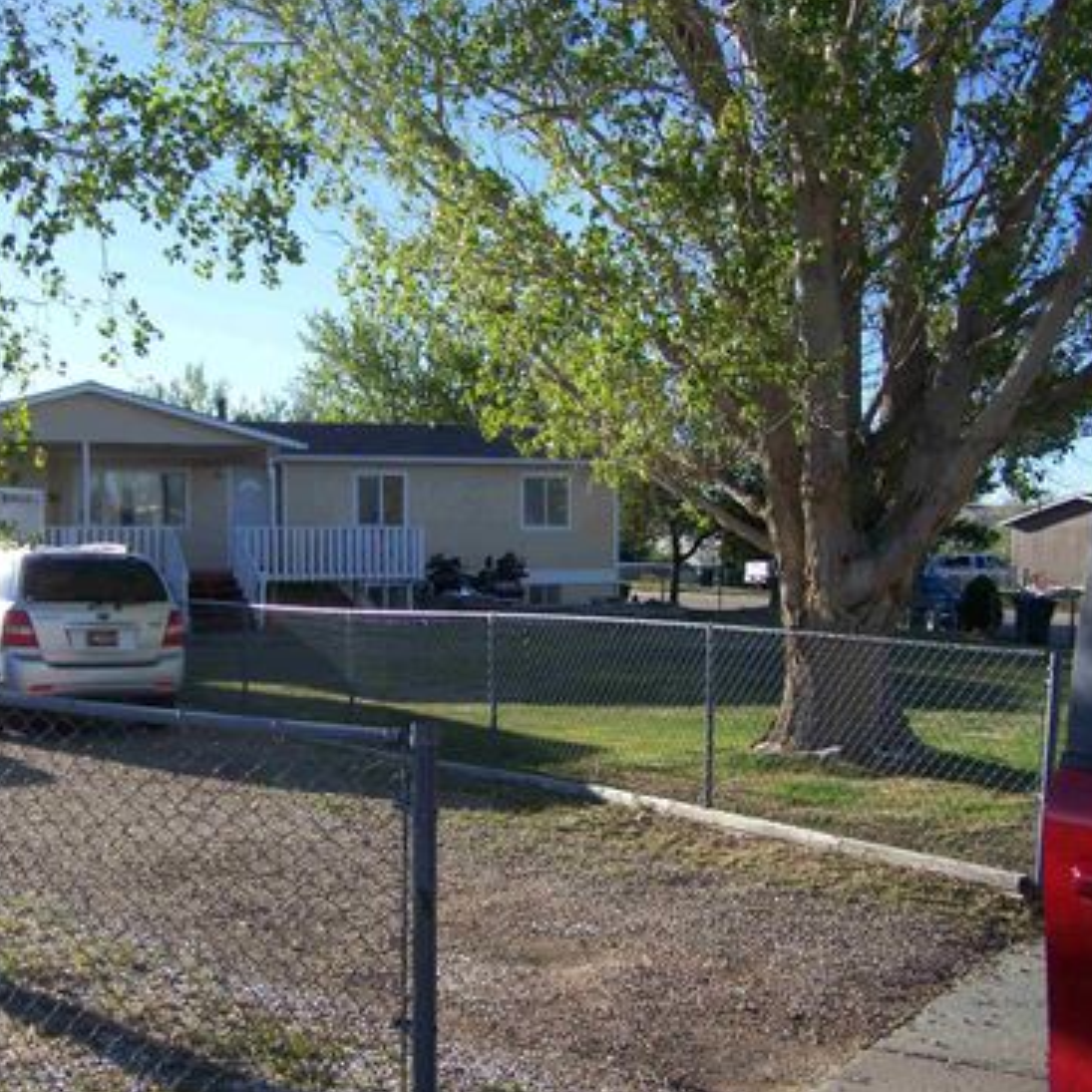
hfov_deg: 36.5
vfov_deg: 36.8
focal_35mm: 46
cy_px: 540
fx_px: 1642
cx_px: 392
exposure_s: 1/500
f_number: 2.8
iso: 64
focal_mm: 6.3
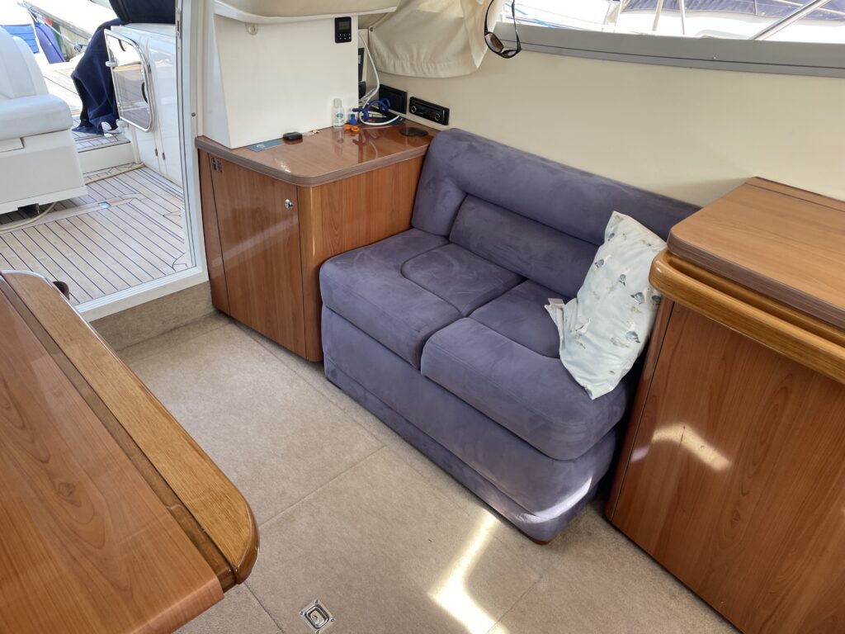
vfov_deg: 53.1
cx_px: 422
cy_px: 317
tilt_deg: -33.4
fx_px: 635
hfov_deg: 67.3
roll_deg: -3.9
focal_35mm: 26
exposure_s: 1/154
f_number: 1.6
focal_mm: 4.2
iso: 32
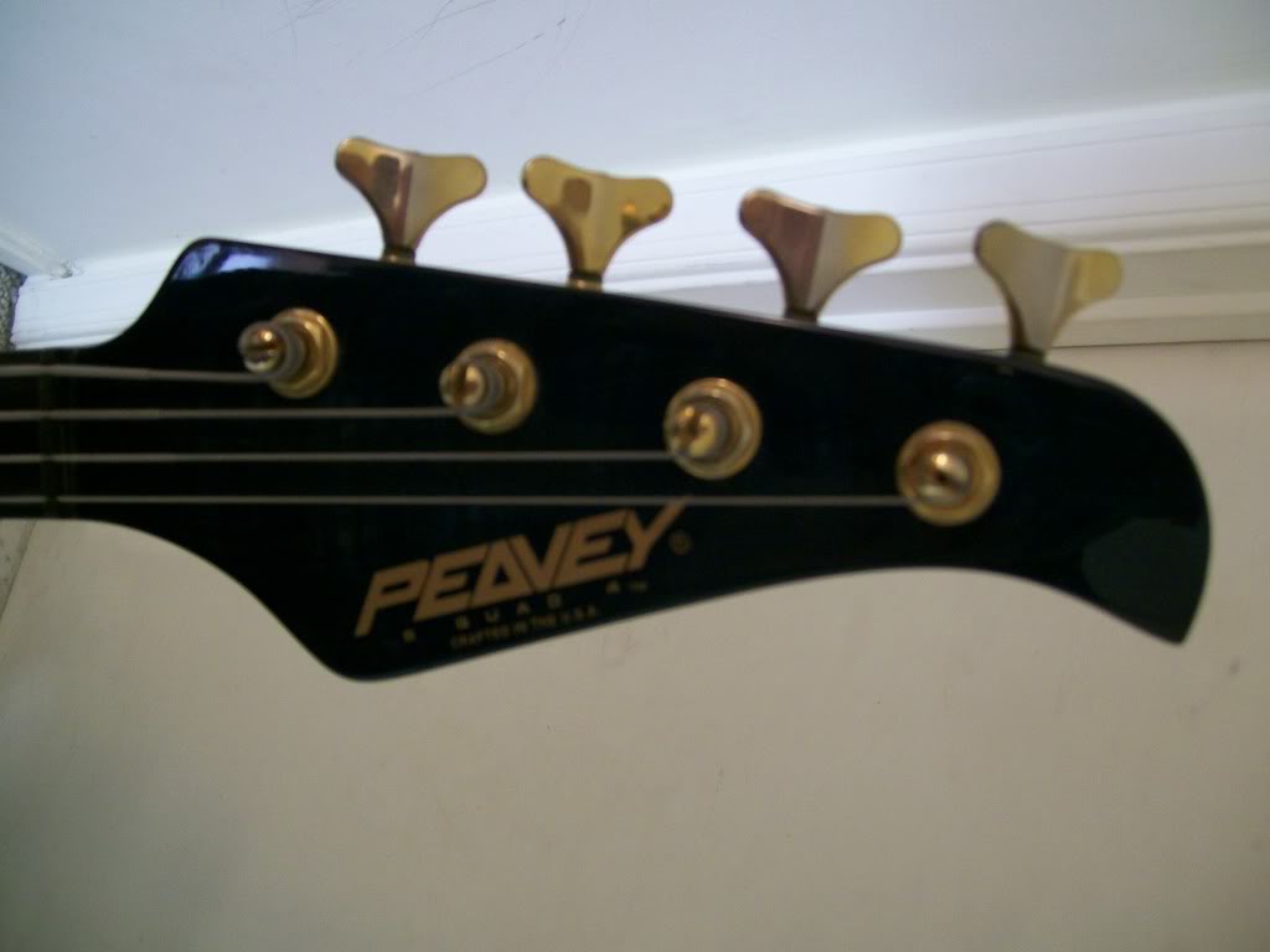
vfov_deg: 40.7
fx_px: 1284
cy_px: 476
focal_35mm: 35
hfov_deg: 52.6
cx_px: 635
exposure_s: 1/8
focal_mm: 5.8
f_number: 2.8
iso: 160
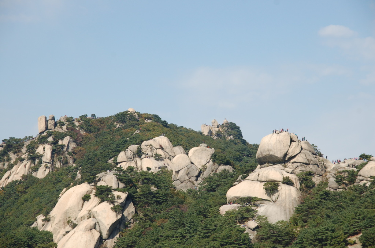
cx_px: 188
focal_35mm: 105
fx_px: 1092
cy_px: 124
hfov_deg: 19.5
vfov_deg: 13.0
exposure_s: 1/640
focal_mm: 70
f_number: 6.3
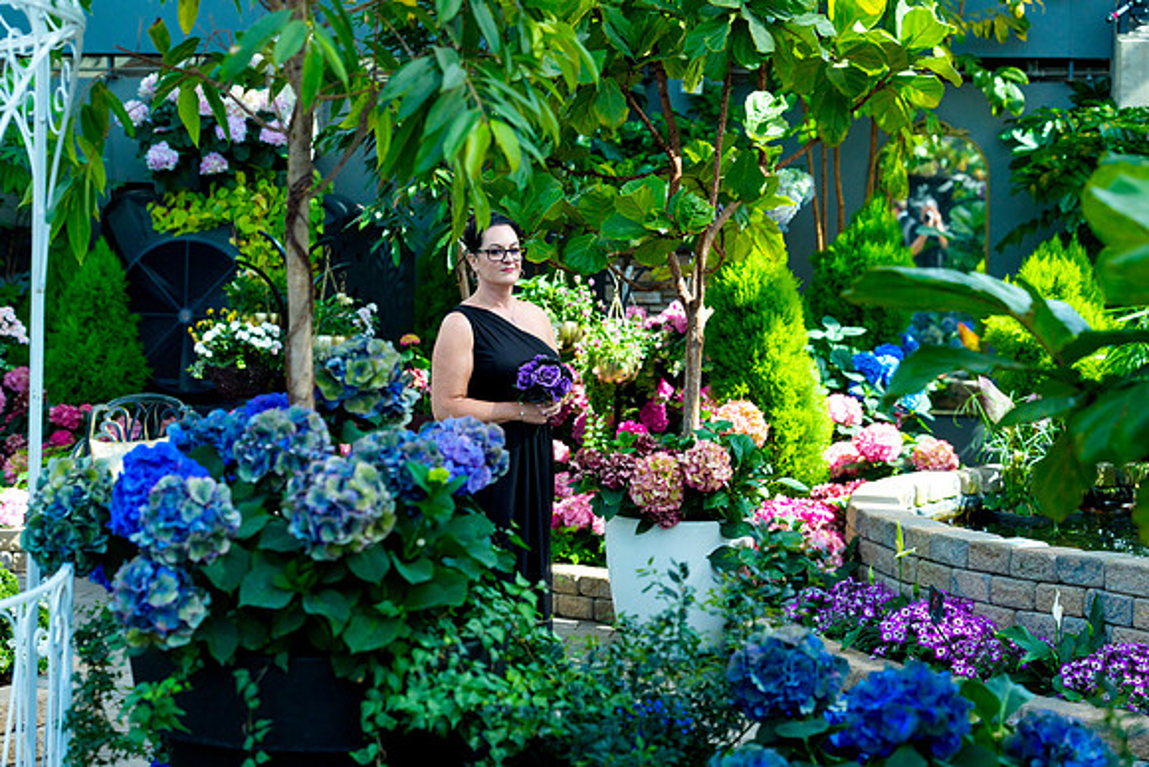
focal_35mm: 66
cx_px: 574
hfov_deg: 30.5
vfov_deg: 20.6
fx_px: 2107
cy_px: 384
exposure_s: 1/2500
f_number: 3.2
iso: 640
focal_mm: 66
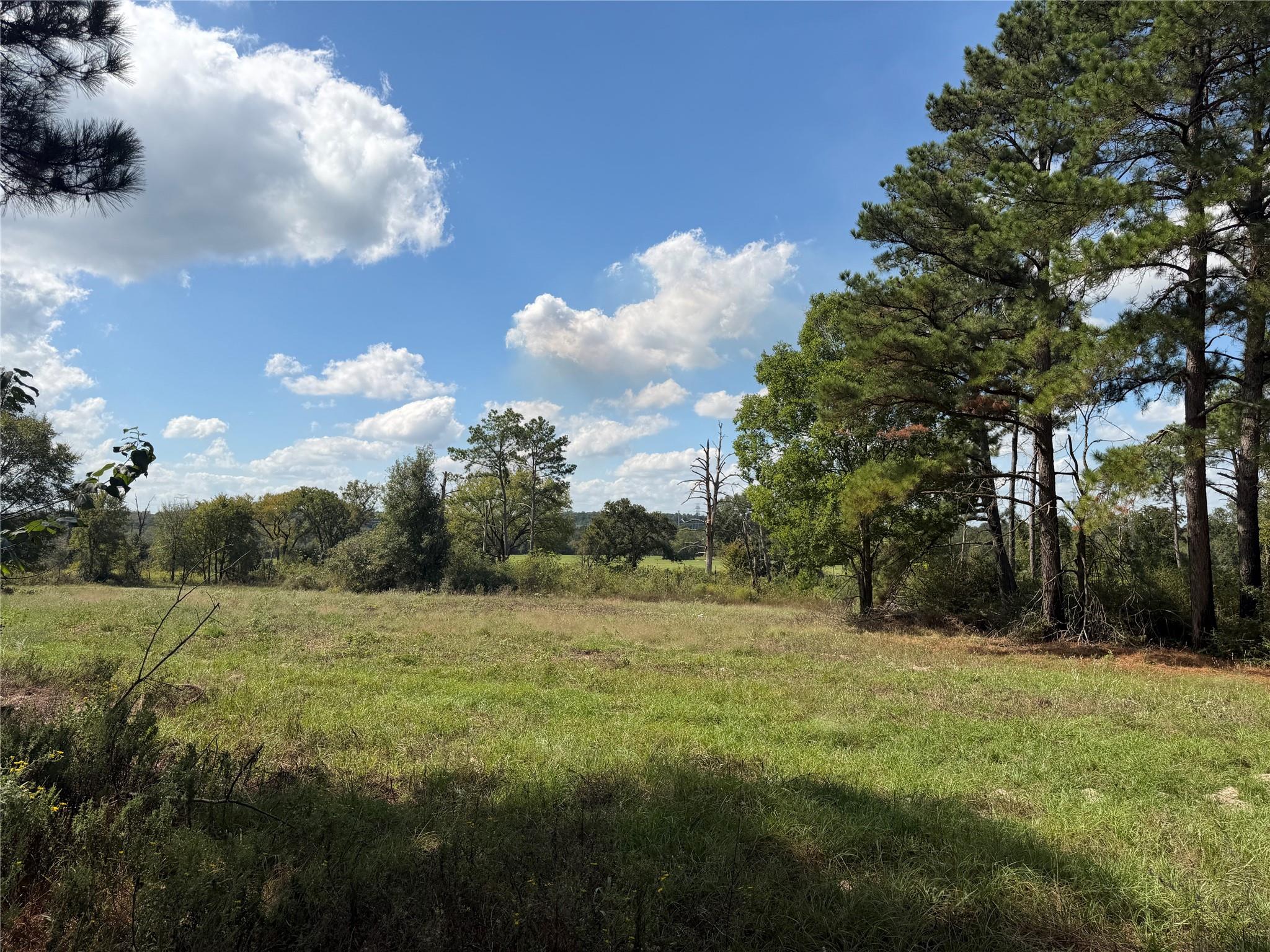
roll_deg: +0.5
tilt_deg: +3.2
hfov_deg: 71.6
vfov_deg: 56.8
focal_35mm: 24
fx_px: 881
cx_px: 635
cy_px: 476
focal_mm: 6.76
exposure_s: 1/6711
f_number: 1.78
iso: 80
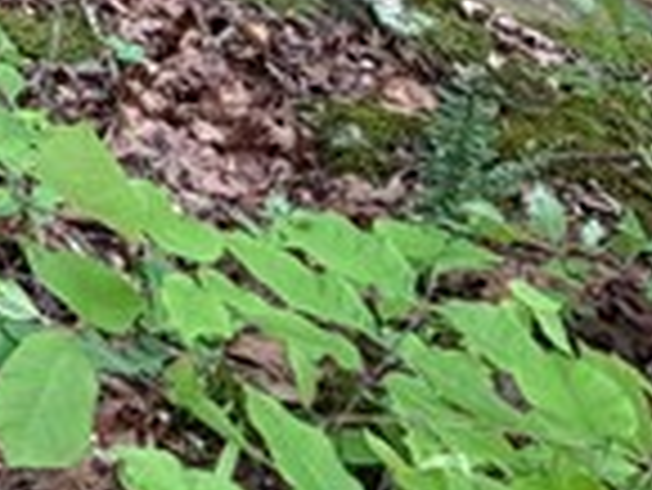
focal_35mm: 99
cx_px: -639
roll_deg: +6.2
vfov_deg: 13.1
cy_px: -468
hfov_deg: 15.8
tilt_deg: -30.5
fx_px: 1866
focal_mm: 2.22
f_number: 2.2
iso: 125
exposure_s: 1/121
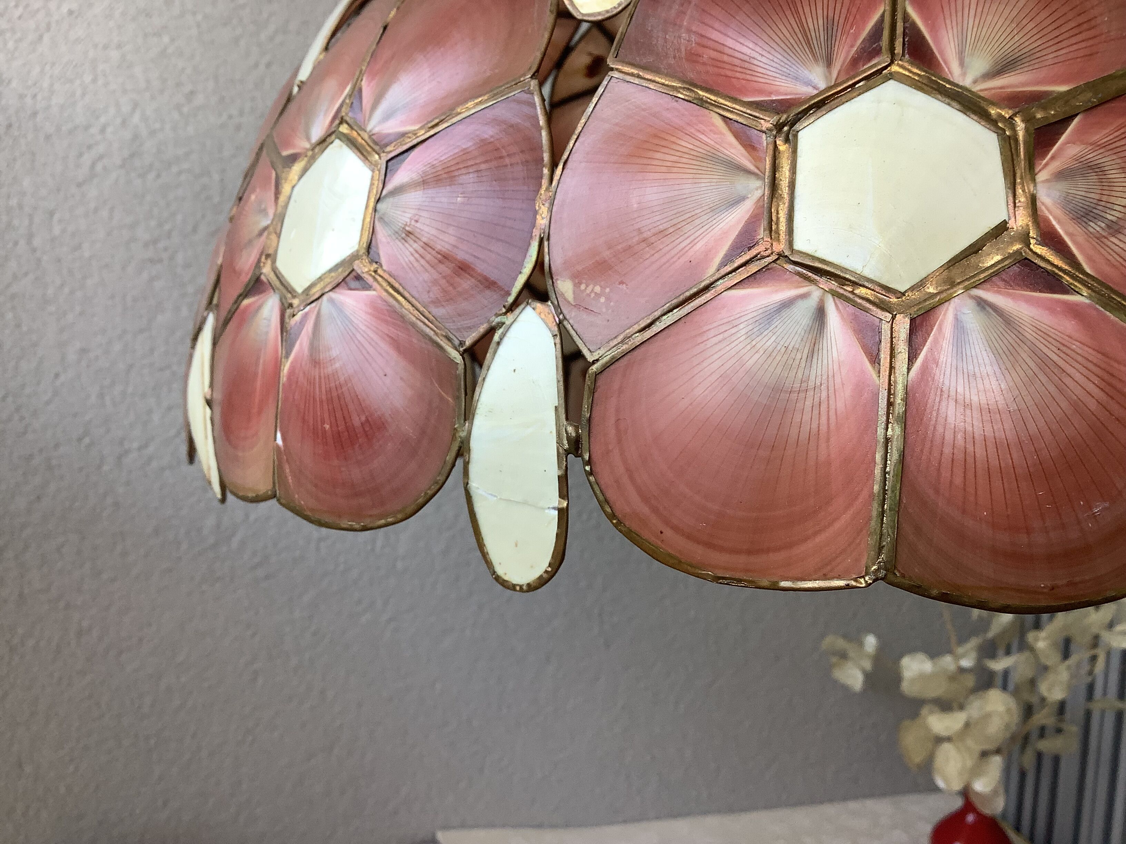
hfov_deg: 58.4
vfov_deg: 45.4
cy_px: 422
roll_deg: -4.0
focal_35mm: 31
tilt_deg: -2.3
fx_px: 1008
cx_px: 563
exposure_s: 1/100
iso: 50
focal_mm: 3.3
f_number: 2.4
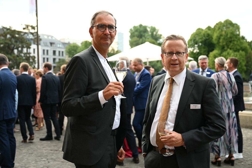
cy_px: 84
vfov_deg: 32.6
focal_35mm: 41
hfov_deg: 47.4
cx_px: 126
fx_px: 287
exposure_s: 1/640
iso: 1250
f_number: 3.5
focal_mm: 41
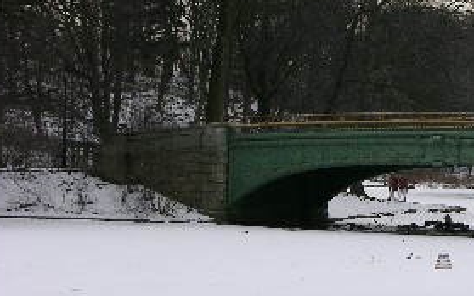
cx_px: 477
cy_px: 157
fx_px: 2130
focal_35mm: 165
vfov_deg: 7.9
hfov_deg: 12.5
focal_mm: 18.8
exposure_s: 1/131
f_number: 6.7
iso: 50
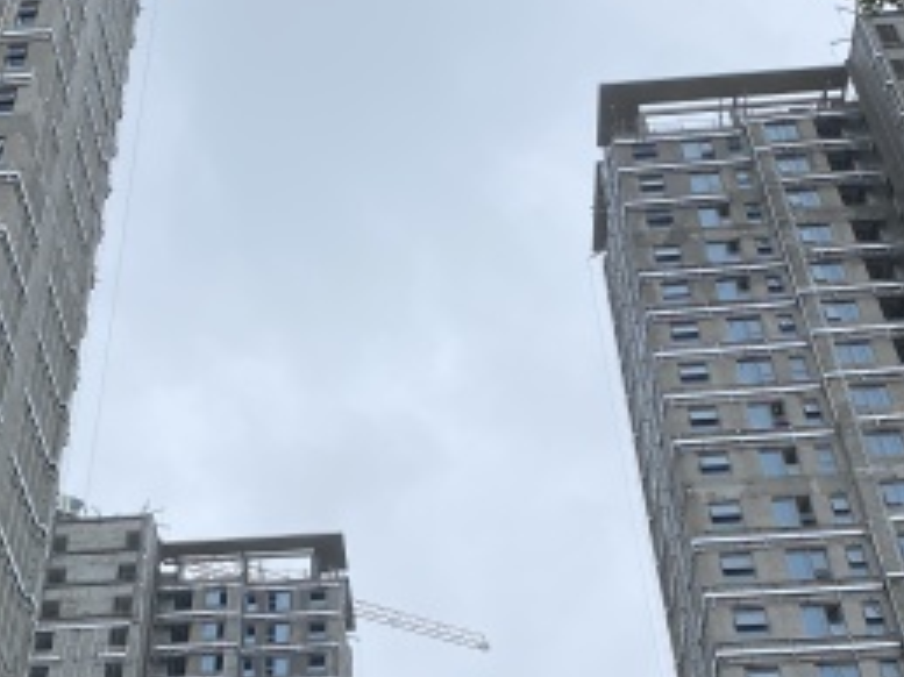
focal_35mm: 59
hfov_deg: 32.6
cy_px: 496
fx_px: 1540
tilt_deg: +42.3
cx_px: 375
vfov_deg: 24.6
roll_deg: -0.2
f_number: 1.8
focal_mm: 4.25
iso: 32
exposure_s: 1/2513
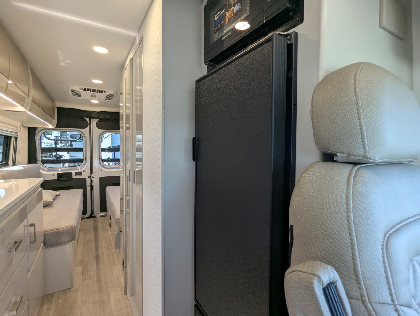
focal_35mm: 17
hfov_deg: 91.0
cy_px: 153
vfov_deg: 74.8
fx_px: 207
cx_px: 213
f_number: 2.2
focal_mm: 2.35
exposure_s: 1/245
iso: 141
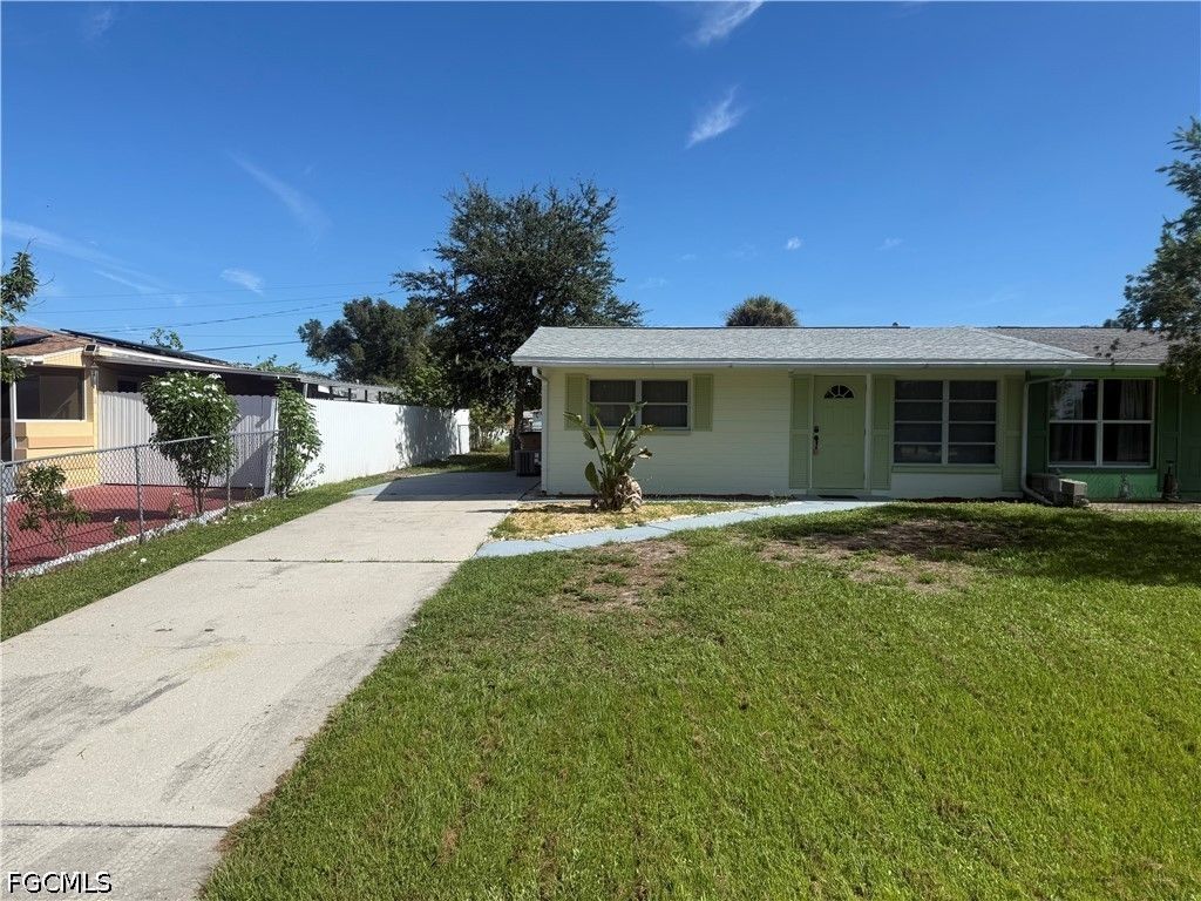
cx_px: 600
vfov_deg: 56.8
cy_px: 450
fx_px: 833
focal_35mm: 24
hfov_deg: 71.6
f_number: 1.78
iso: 80
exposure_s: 1/5319
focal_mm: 6.76
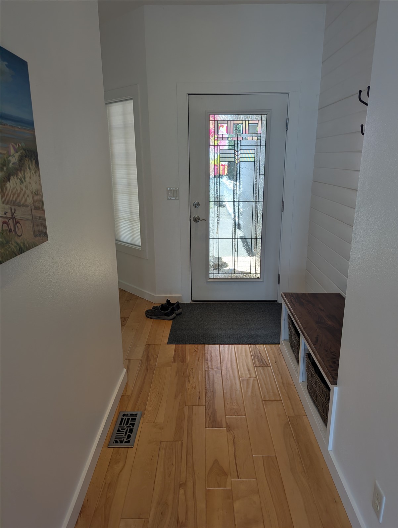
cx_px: 199
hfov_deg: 56.9
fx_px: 367
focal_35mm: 24
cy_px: 264
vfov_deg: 71.5
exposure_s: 1/464
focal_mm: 6.81
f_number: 1.85
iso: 47
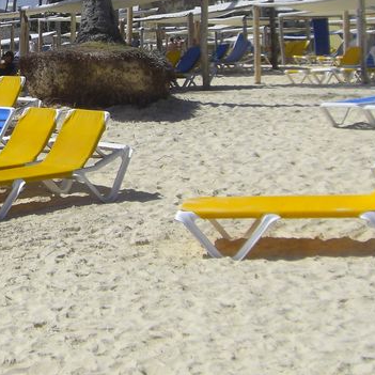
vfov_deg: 17.5
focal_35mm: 98
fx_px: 1201
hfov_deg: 17.2
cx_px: -22
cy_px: 34
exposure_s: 1/320
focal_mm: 6.2
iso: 64
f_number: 8
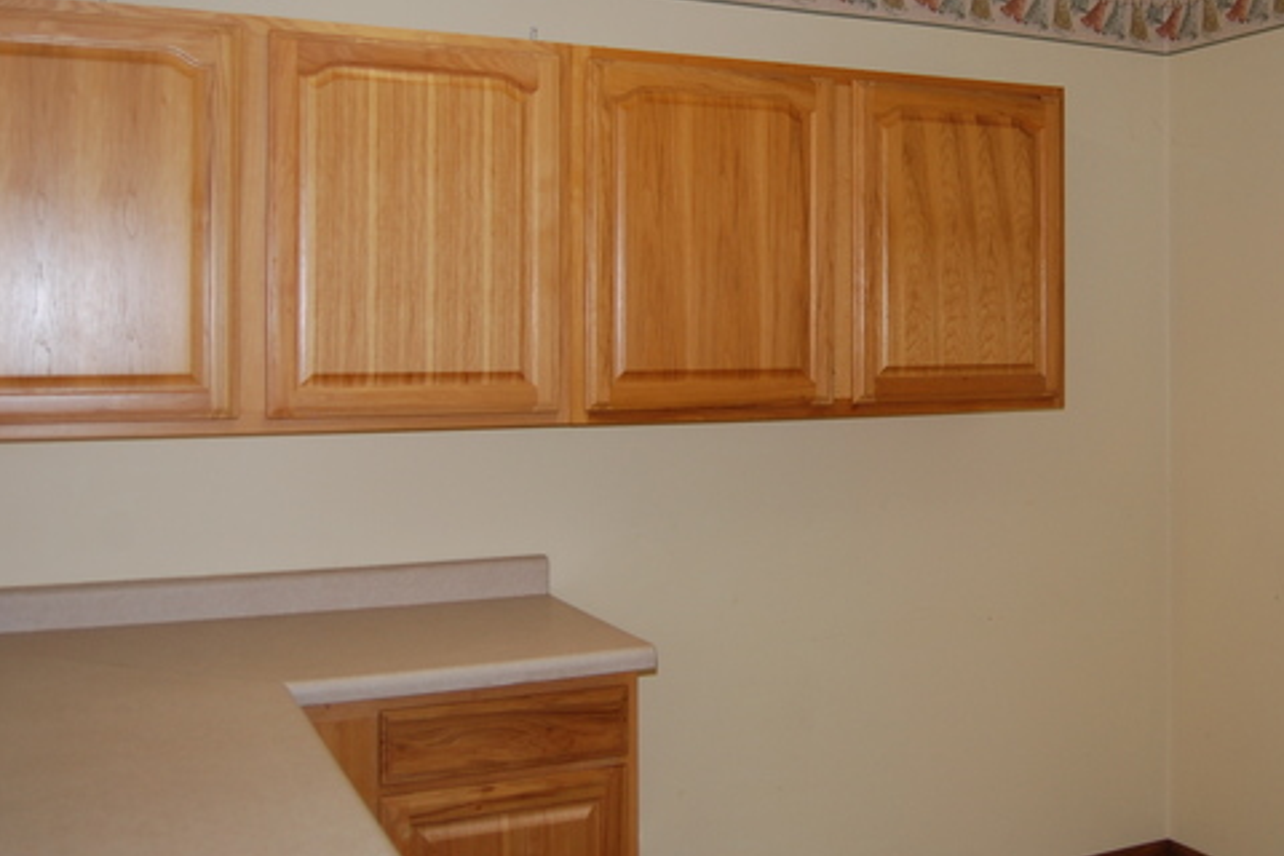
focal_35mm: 40
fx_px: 1427
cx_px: 802
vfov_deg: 33.2
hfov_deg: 48.0
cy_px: 313
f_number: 3.8
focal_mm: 20
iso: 400
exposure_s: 1/60
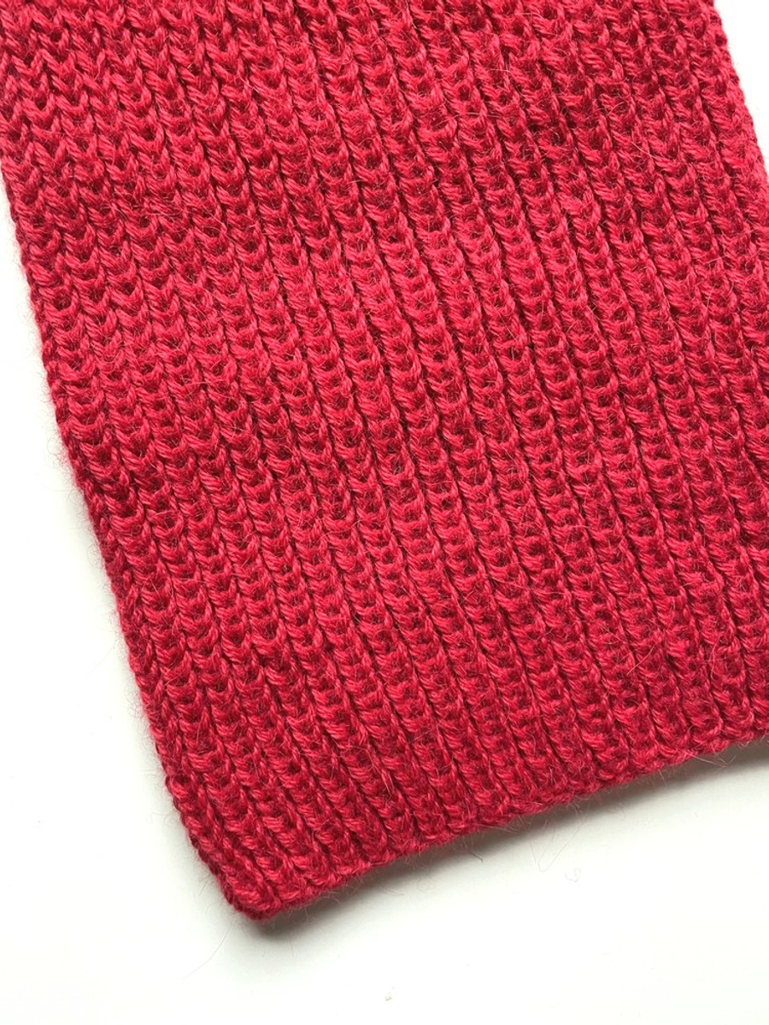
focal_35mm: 26
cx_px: 384
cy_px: 512
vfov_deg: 67.3
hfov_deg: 53.1
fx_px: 770
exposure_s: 1/53
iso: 500
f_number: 1.6
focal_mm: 4.2
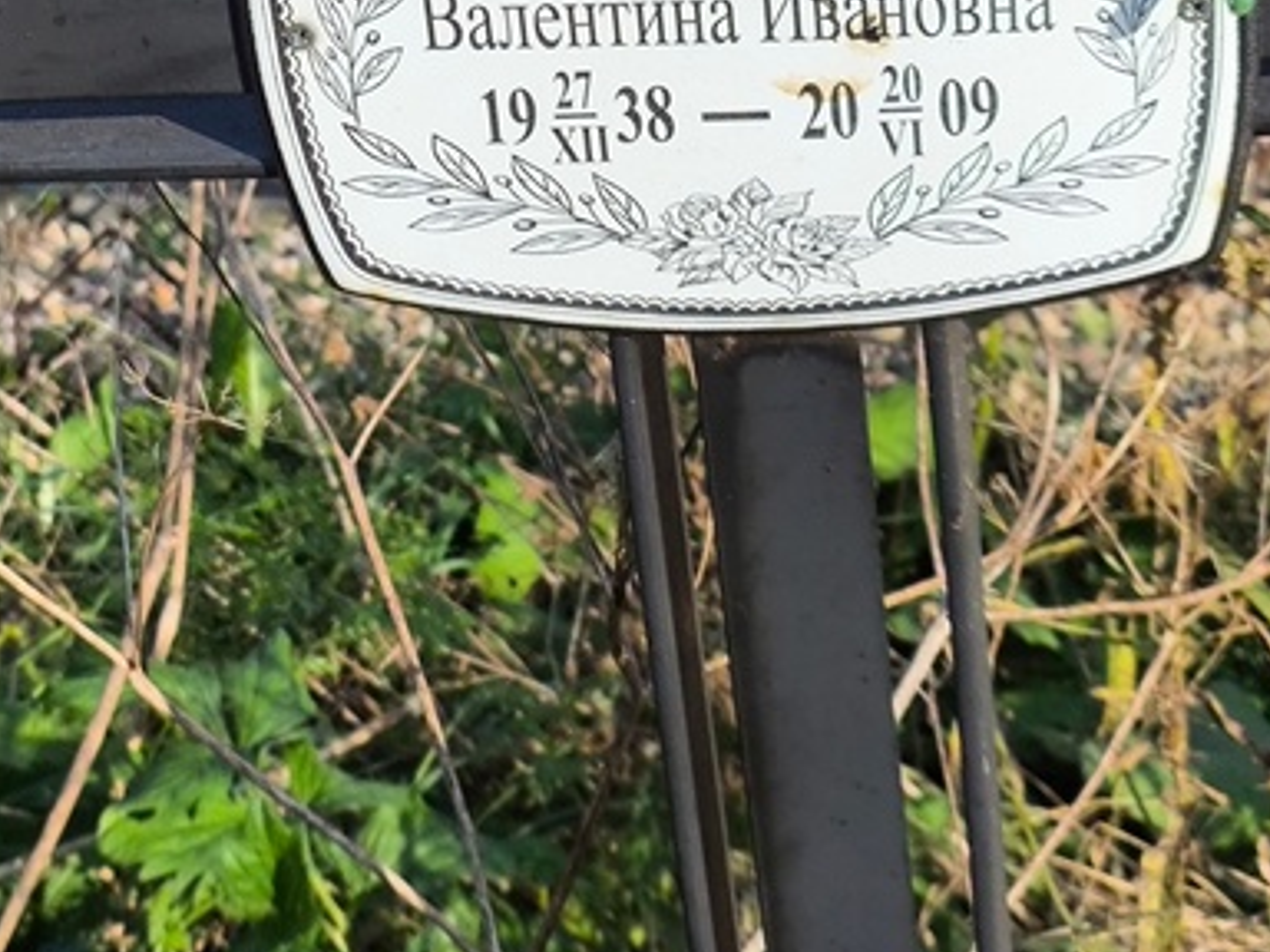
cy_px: 169
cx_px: 352
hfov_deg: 18.8
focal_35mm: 104
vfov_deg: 14.1
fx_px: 3816
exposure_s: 1/1247
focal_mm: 4.71
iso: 50
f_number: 1.7
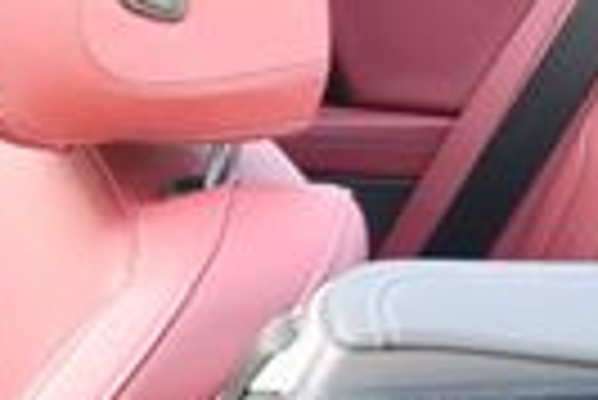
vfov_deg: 7.9
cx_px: -787
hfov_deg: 10.4
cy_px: 530
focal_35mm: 173
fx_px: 2877
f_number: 3.5
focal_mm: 18
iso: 720
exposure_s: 1/250
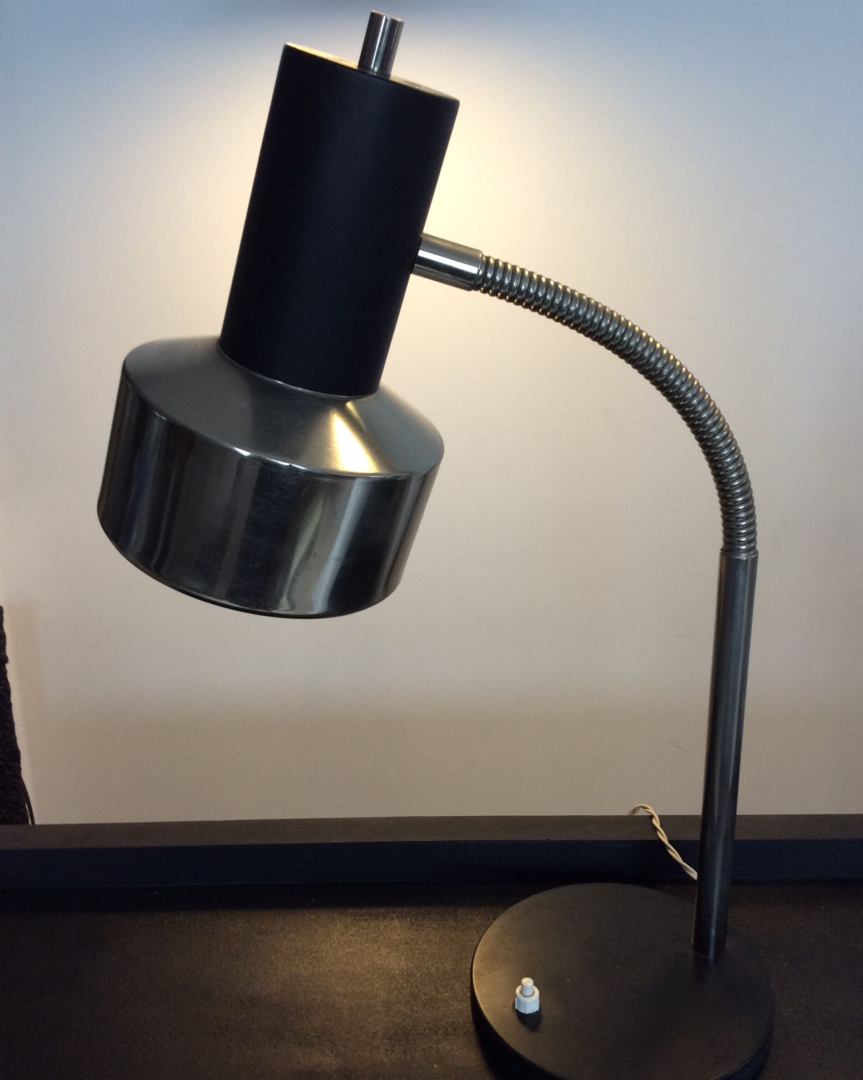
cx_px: 437
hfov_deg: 43.4
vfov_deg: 52.8
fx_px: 1086
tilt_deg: -19.3
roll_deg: +2.1
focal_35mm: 34
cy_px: 555
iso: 64
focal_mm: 3.3
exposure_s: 1/25
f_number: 2.4
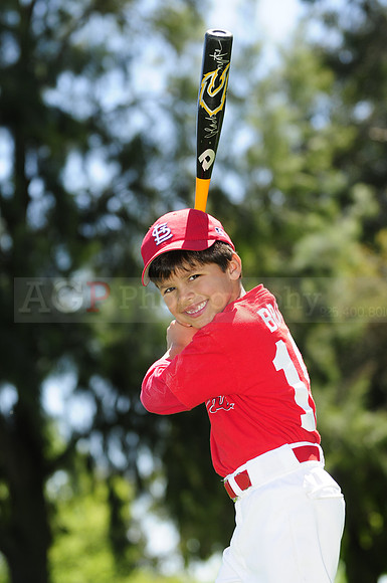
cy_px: 292
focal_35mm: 153
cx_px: 194
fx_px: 2474
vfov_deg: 13.4
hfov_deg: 8.9
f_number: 4
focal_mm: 102
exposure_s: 1/800
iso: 200
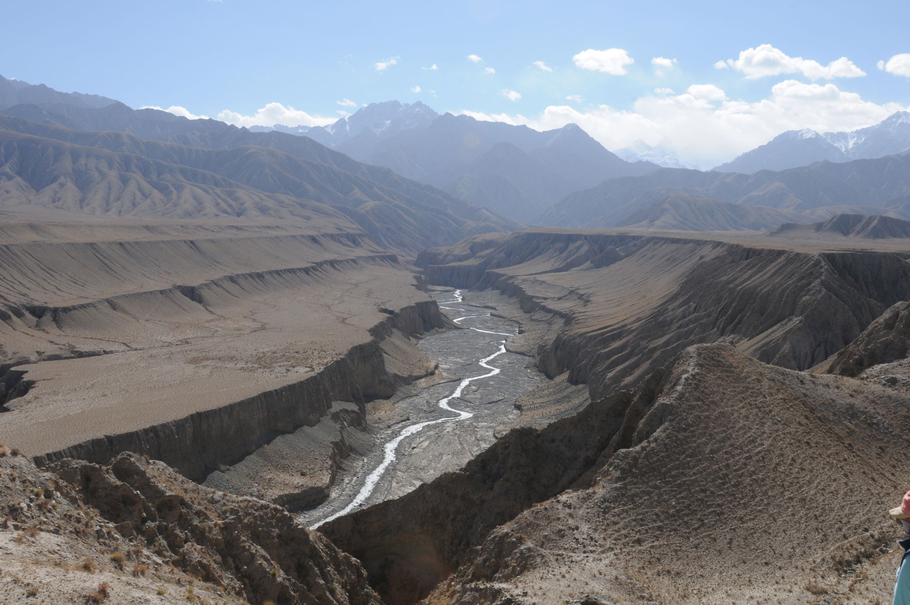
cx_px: 455
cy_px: 302
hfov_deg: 53.2
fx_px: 909
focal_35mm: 36
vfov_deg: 36.8
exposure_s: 1/160
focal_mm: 24
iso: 200
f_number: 16
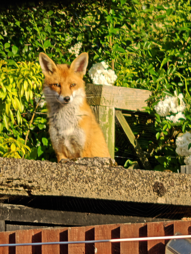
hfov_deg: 3.2
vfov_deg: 4.2
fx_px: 3436
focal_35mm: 467
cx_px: 96
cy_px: 127
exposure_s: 1/250
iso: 64
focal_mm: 15.38
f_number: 2.6
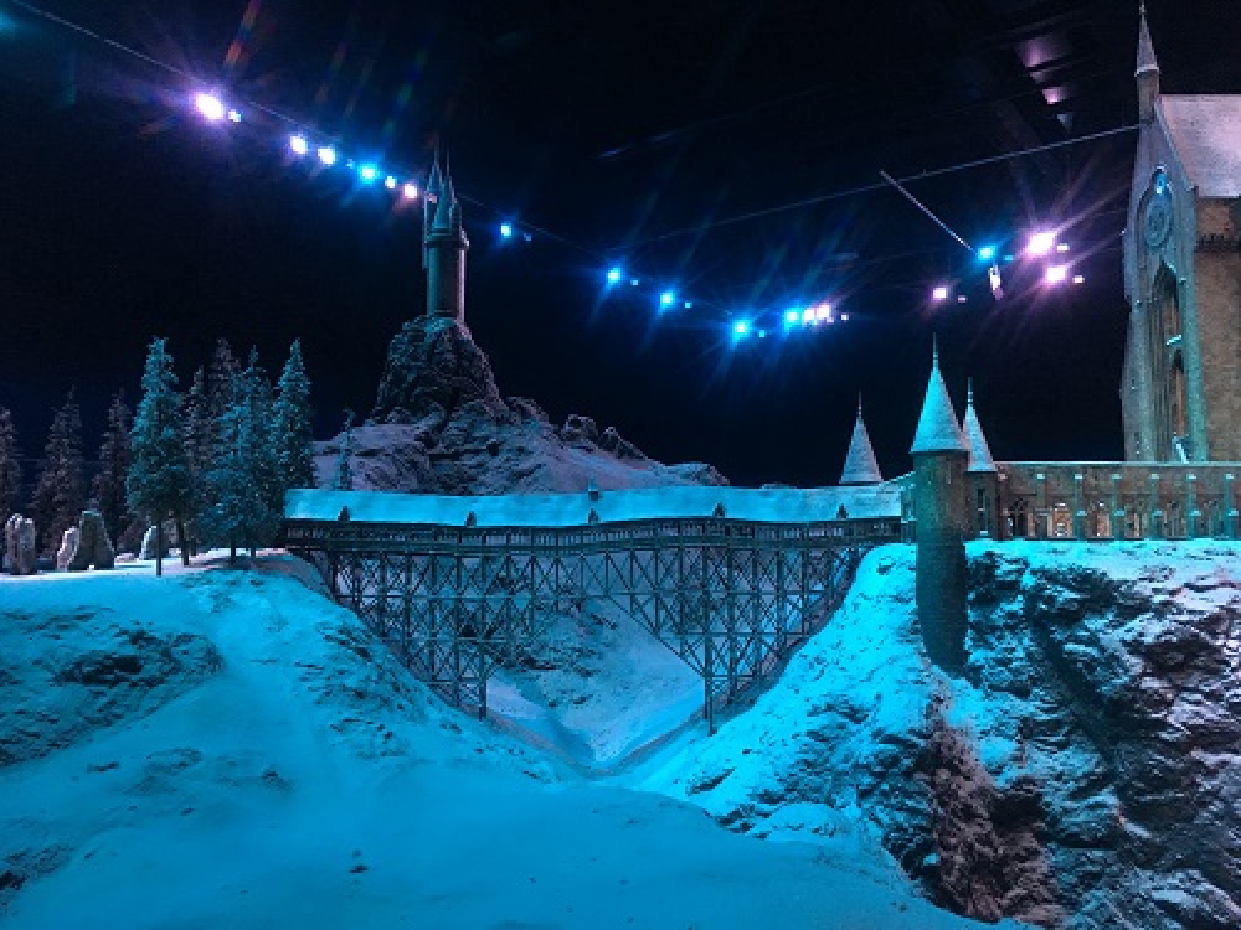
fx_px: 1040
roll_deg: +0.9
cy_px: 465
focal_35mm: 29
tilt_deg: +6.5
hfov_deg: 61.7
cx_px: 620
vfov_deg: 48.2
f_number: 2.2
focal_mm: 4.15
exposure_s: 1/25
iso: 200
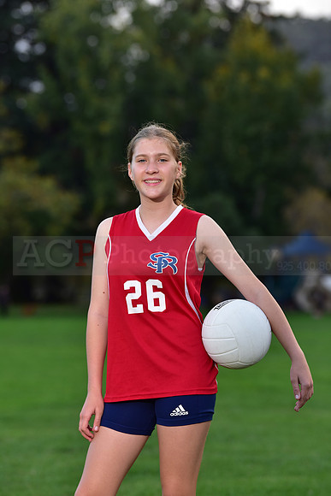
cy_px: 248
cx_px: 166
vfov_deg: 13.7
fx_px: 2067
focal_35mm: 150
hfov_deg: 9.2
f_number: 4.5
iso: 400
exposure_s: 1/320
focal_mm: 150
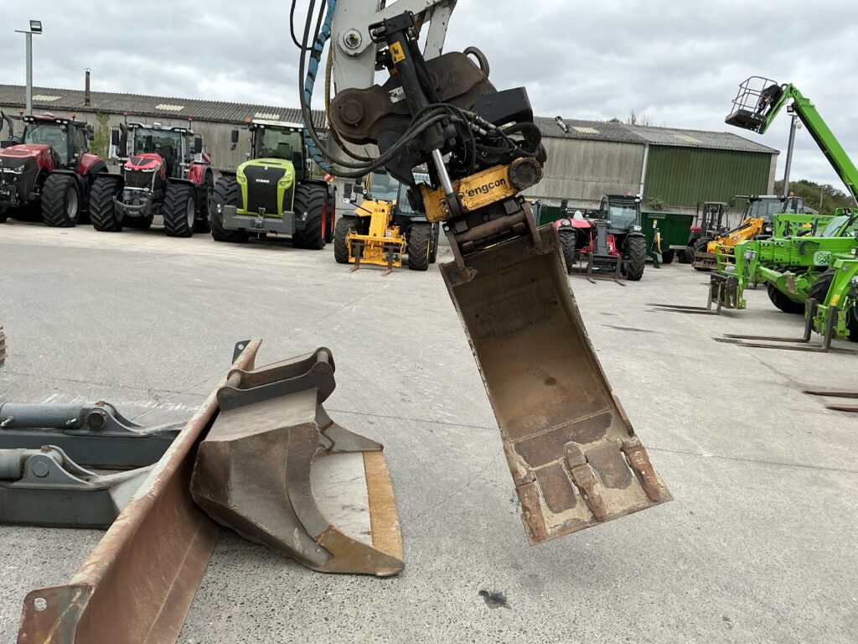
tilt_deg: -8.1
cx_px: 429
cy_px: 322
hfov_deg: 63.4
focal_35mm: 28
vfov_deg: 49.7
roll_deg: -3.6
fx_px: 694
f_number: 1.8
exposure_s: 1/883
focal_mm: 3
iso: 25
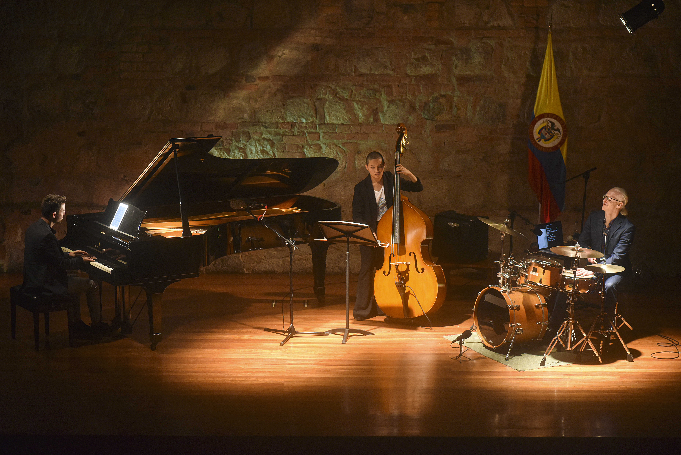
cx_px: 340
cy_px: 228
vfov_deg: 13.0
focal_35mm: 105
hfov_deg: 19.5
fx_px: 1987
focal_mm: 105
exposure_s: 1/250
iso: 3200
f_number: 5
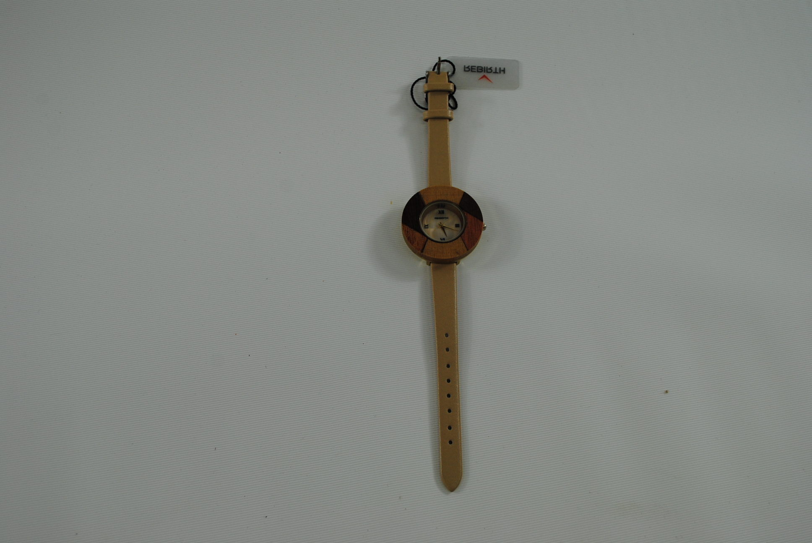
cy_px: 272
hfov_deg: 49.5
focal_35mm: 39
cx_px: 406
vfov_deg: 34.3
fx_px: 881
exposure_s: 1/100
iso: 200
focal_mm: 26
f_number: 5
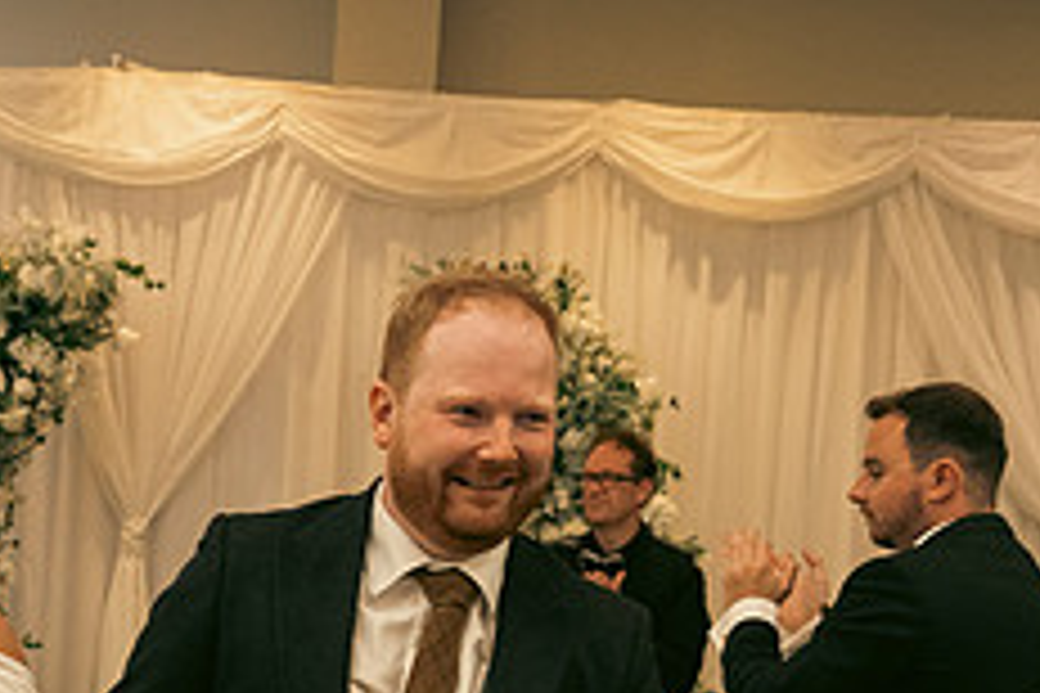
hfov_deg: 25.3
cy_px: 830
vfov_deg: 16.7
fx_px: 2253
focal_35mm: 78
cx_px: 131
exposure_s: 1/160
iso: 2500
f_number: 3.5
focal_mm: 31
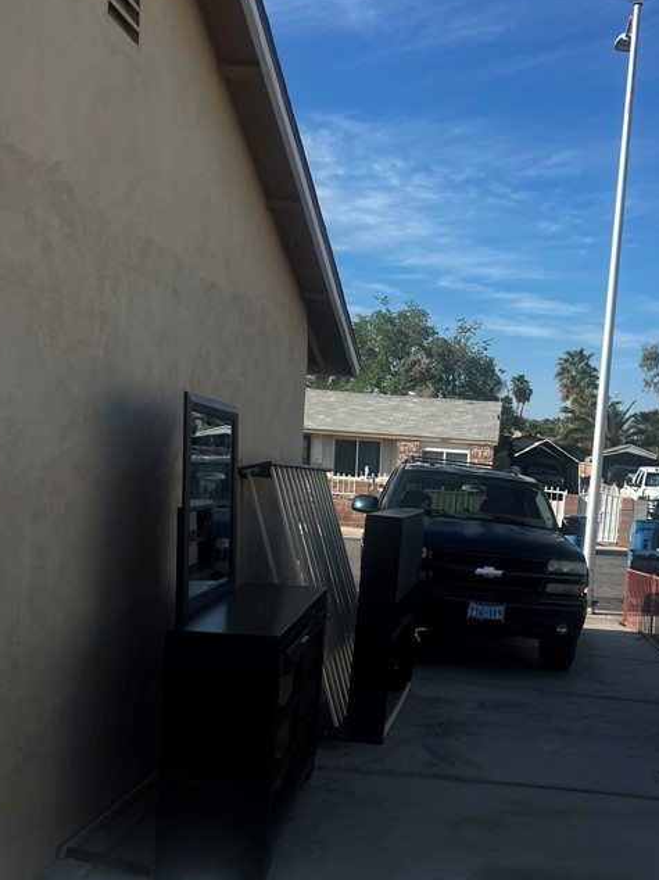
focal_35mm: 42
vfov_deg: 44.2
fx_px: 1067
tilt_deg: -4.8
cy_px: 580
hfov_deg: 33.7
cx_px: 488
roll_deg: -3.3
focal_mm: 5.7
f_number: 1.5
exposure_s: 1/3968
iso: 50
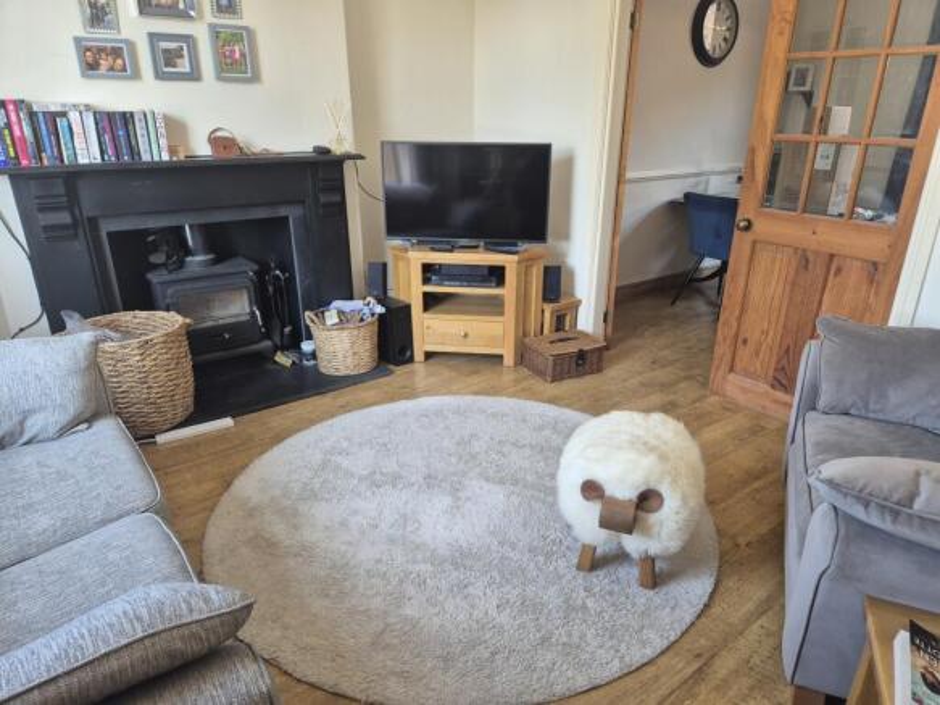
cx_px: 470
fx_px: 624
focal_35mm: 23
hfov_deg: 73.9
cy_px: 352
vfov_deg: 58.9
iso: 200
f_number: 1.8
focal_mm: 5.4
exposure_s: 1/100
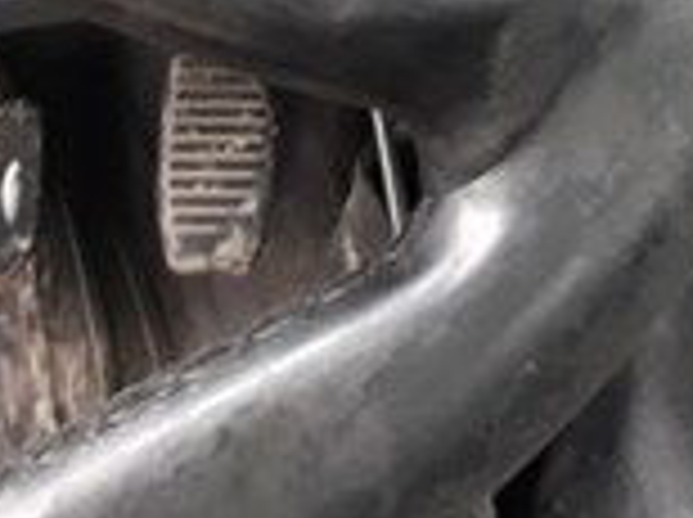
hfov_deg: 16.0
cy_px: -556
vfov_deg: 11.4
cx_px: 945
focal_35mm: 116
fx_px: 2319
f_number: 1.7
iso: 250
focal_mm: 3.71
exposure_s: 1/24
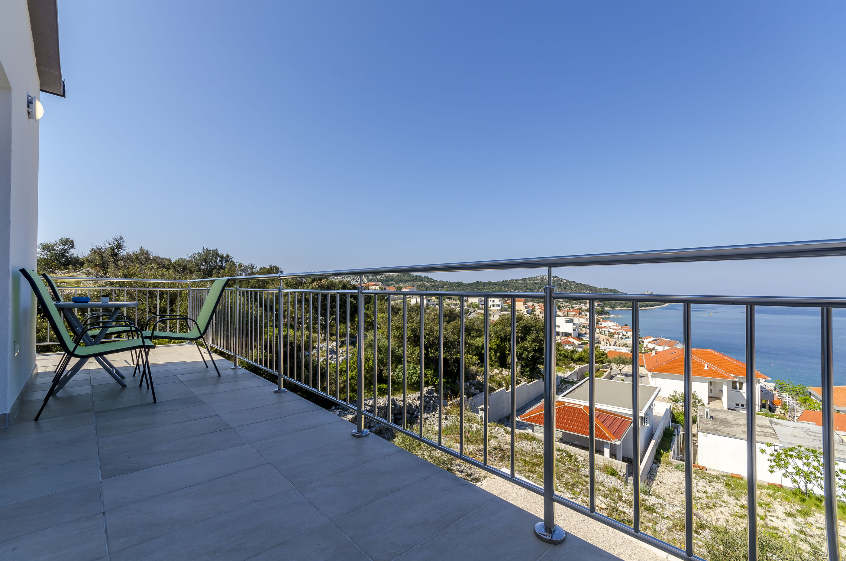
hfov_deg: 100.5
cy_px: 280
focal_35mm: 15
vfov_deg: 77.1
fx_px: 352
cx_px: 423
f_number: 11
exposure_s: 1/250
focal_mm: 10
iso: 100
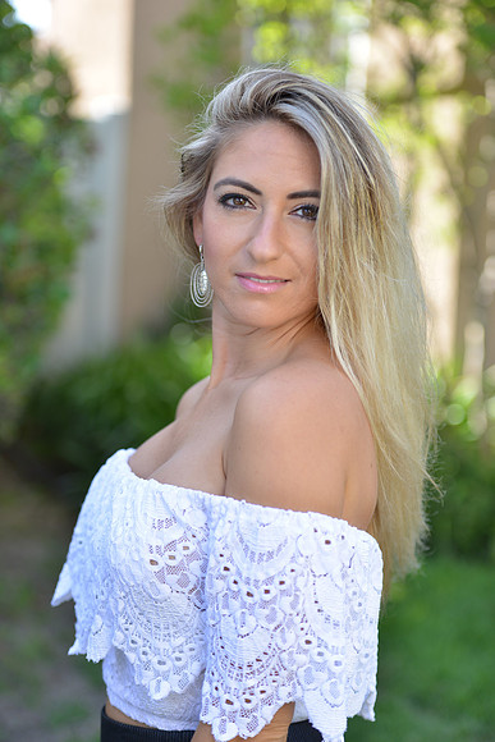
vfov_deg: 28.8
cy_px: 371
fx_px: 1443
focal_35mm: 70
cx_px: 248
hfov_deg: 19.5
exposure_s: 1/400
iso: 200
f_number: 2.8
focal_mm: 70
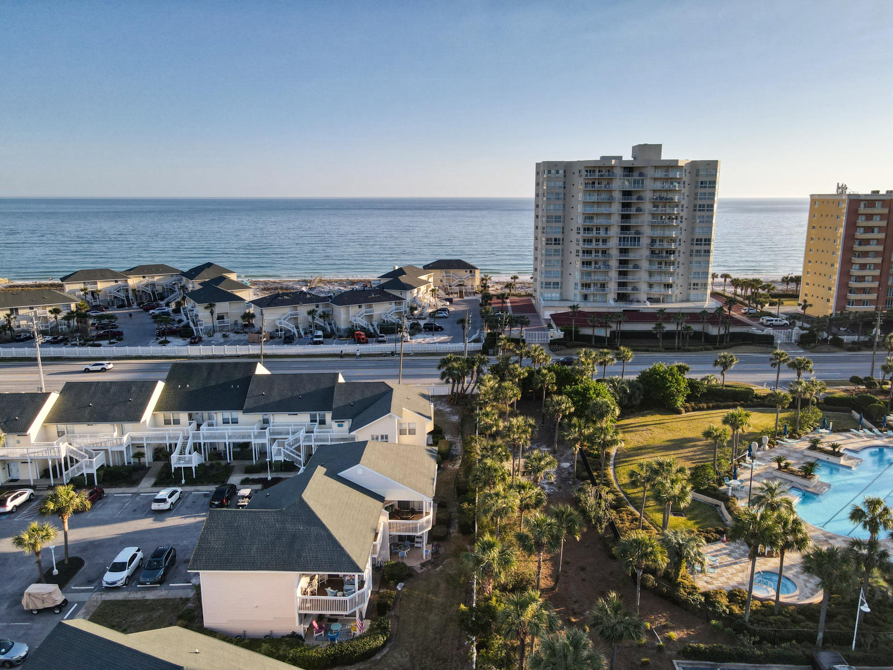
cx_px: 446
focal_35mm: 24
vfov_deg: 56.8
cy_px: 335
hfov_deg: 71.6
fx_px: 619
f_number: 2.8
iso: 100
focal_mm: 4.5
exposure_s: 1/500
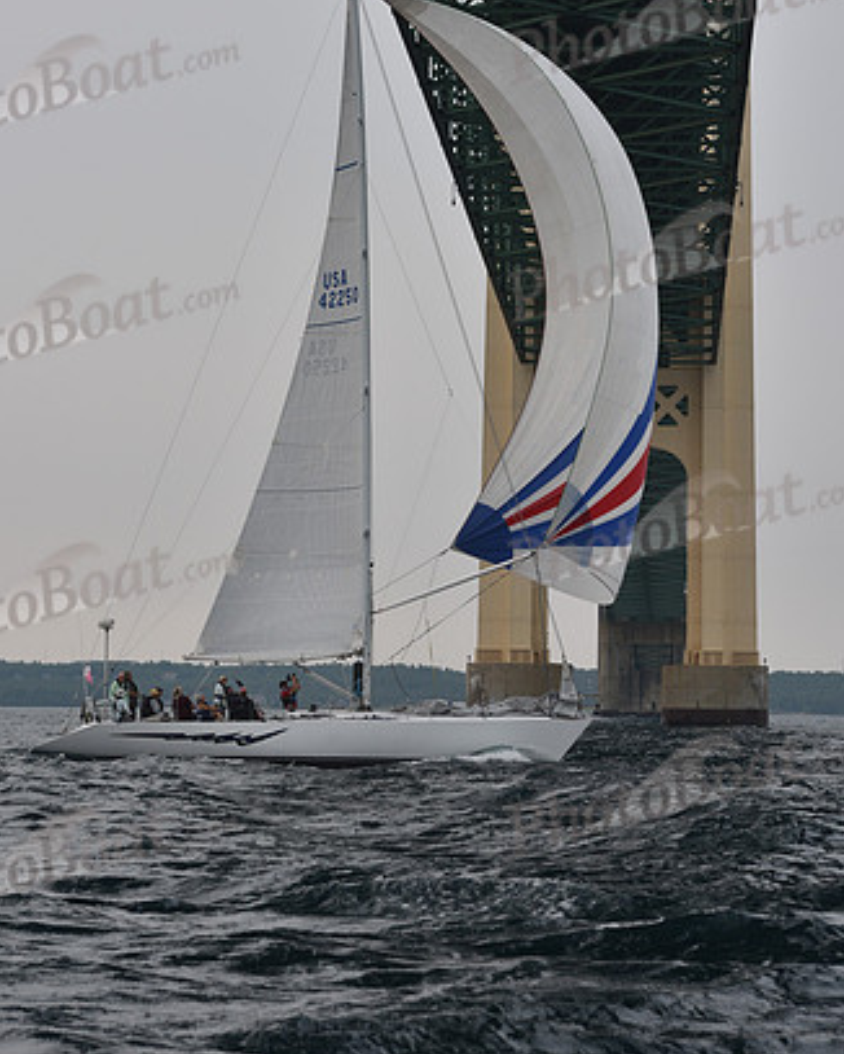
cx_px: 374
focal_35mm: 123
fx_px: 3838
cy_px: 427
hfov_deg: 12.5
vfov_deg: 15.6
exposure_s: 1/640
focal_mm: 92
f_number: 5
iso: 250
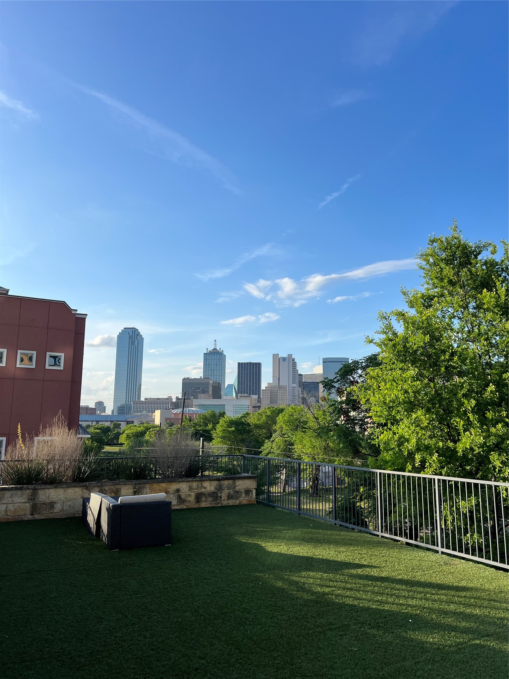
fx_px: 510
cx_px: 254
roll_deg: -1.2
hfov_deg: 53.1
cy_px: 340
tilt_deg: +10.9
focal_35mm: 26
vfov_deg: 67.3
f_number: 1.5
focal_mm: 5.7
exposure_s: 1/3257
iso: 50
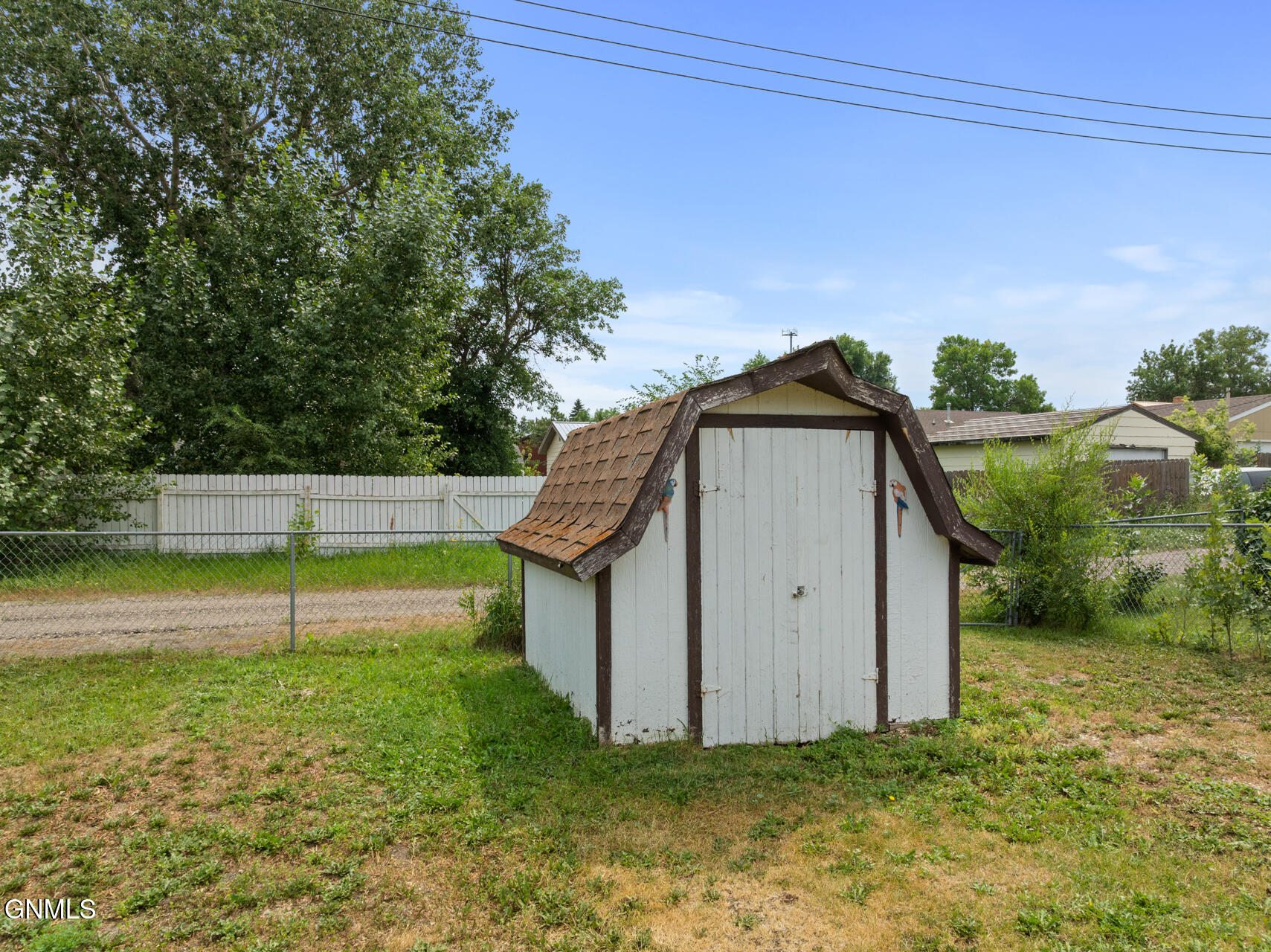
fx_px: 881
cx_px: 636
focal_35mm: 24
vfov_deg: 56.8
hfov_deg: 71.6
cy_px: 476
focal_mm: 12.29
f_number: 7.1
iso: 100
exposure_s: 1/320
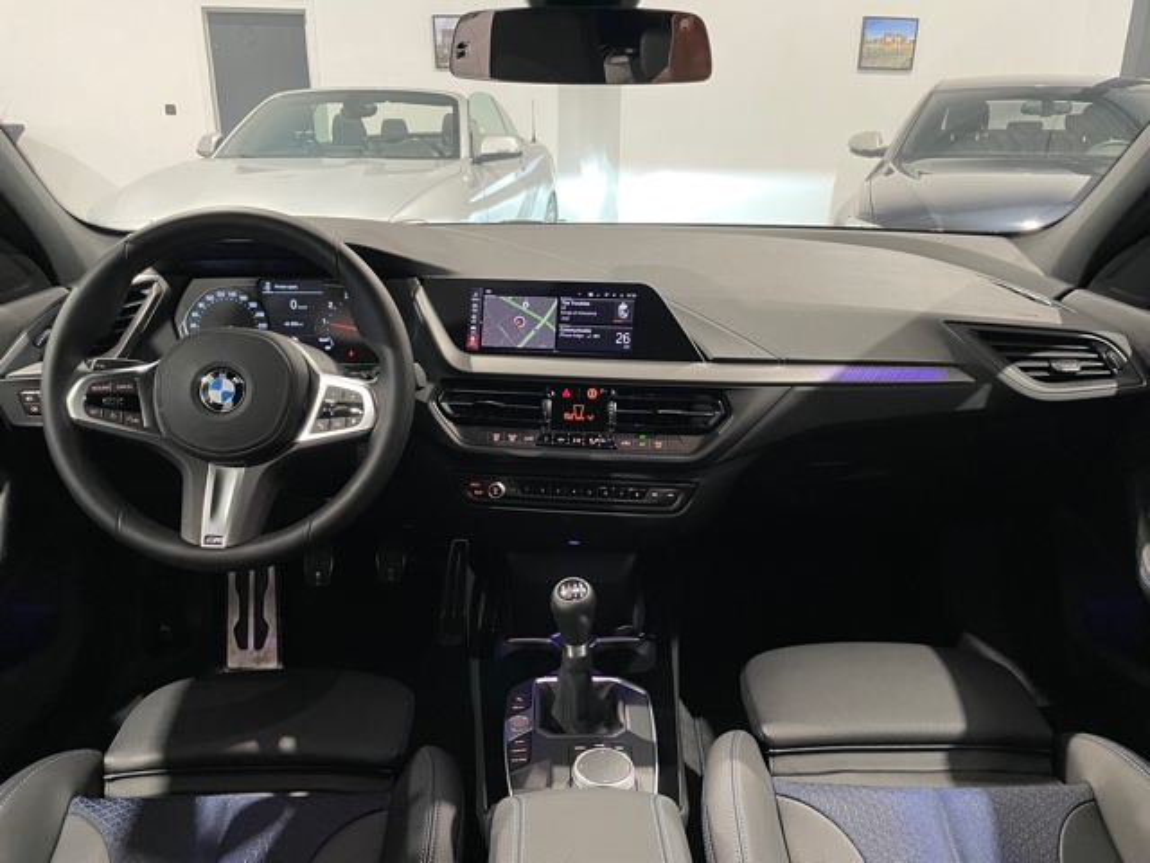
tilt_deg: -21.2
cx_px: 575
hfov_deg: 67.3
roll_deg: -0.4
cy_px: 432
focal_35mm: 26
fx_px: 864
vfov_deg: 53.1
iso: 400
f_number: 1.6
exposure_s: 1/33
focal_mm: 4.2
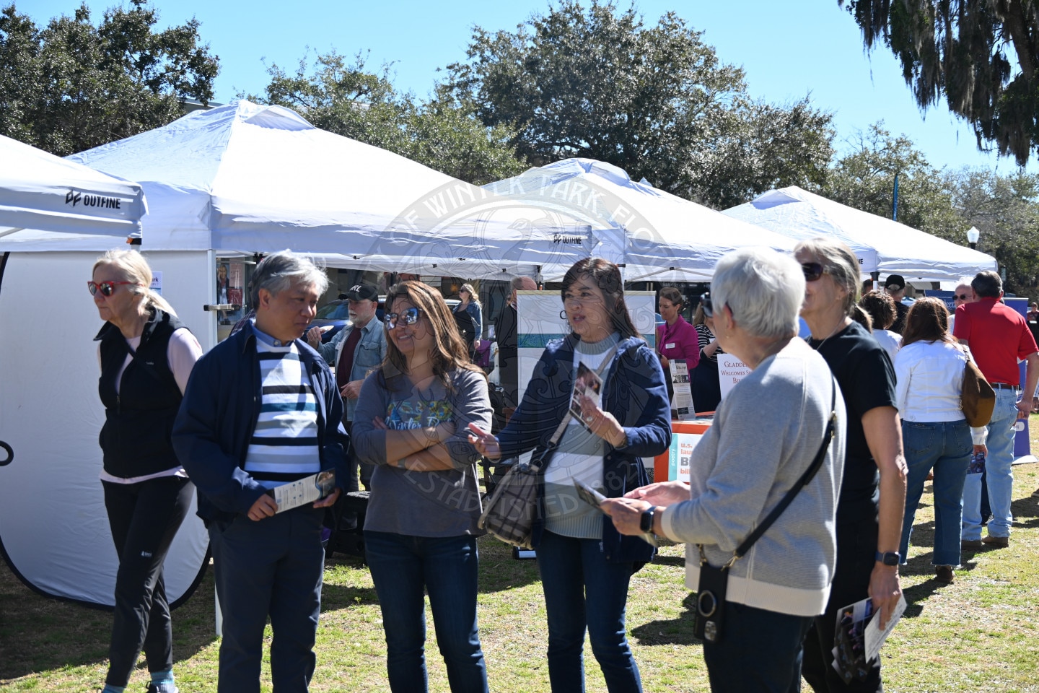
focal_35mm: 50
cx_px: 520
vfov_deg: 27.0
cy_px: 346
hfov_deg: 39.6
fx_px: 1443
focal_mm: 50
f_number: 5.6
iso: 100
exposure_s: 1/250
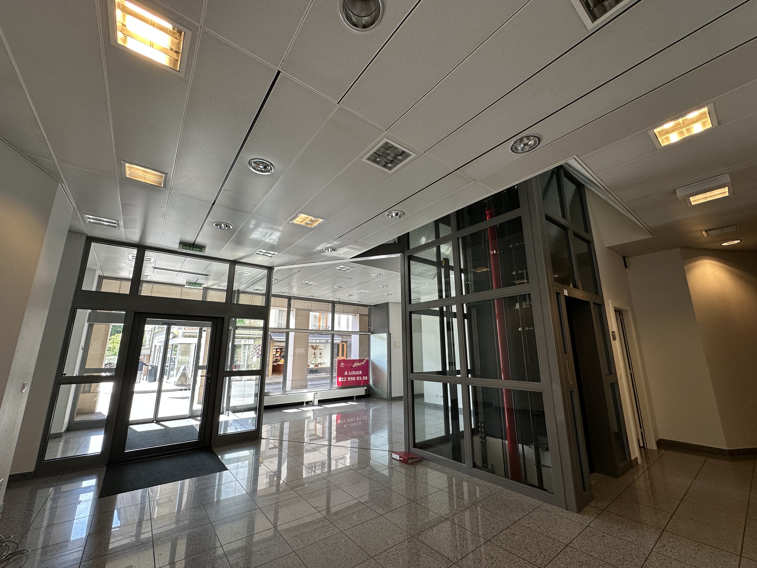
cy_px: 284
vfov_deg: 85.7
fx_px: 306
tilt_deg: +12.8
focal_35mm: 14
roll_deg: +0.1
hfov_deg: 102.1
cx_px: 378
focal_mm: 2.22
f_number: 2.2
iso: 64
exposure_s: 1/100
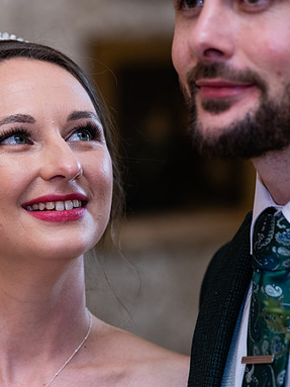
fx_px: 2034
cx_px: 85
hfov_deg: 8.1
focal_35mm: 182
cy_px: 192
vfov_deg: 10.9
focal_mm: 125
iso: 800
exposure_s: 1/160
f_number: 3.5
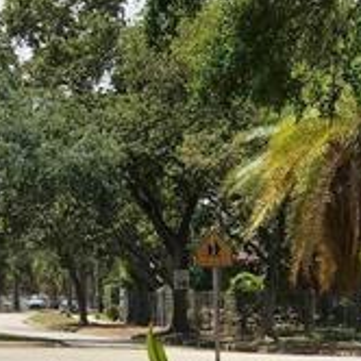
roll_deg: -0.7
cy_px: 167
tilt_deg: +2.9
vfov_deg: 9.0
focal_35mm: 194
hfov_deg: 9.0
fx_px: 2289
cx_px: 78
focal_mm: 6.6
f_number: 2.8
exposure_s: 1/833
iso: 20
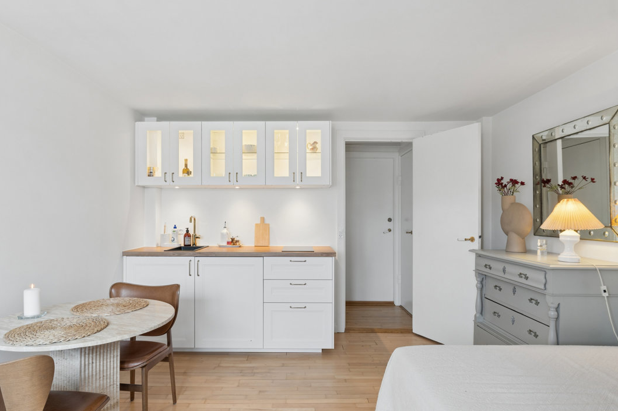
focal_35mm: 22
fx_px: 378
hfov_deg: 78.6
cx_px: 301
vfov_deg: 57.2
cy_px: 215
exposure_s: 1/8
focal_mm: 14
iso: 200
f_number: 8
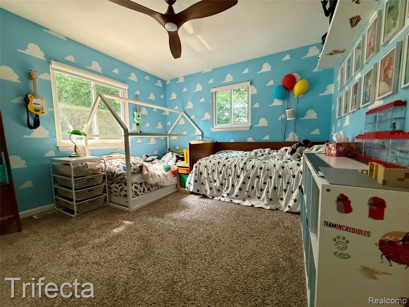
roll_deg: +1.0
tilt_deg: -4.8
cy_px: 154
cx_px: 204
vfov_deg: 85.7
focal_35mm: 14
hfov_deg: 102.1
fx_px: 165
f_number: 2.2
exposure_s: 1/120
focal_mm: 2.22
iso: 320
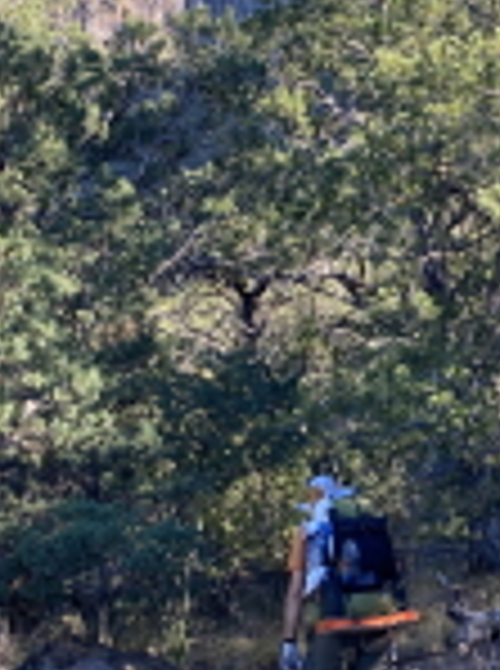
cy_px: 409
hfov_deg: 22.7
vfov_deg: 30.2
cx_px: 329
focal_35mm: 64
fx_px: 1238
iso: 32
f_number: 1.8
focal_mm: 4.25
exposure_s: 1/258
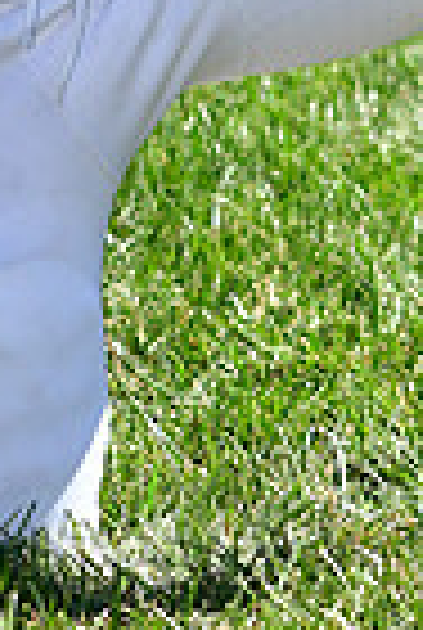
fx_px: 10014
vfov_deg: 3.6
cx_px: 250
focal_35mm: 571
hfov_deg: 2.4
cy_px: -594
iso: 400
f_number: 4.5
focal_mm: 92
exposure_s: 1/2500
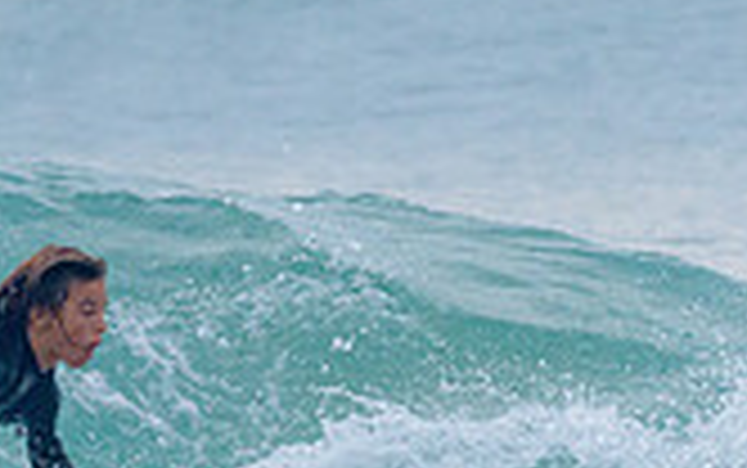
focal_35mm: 2179
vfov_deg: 0.6
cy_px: 467
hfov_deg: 1.0
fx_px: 44391
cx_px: -35
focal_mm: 500
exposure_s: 1/1600
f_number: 5.6
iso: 800
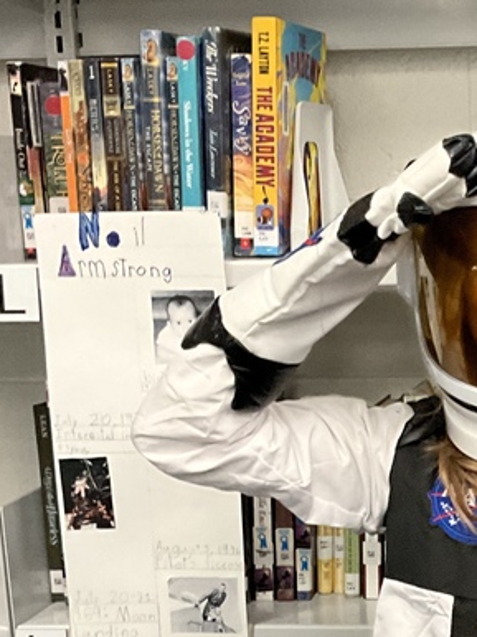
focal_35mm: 77
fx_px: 1416
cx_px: 518
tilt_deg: -11.3
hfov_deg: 18.4
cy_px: 465
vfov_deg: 25.1
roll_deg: +0.7
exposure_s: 1/60
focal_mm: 3
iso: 200
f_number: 1.8
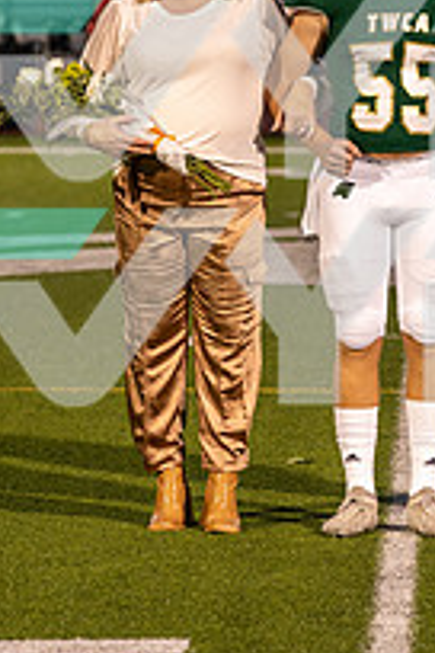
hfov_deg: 4.8
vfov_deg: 7.2
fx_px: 5147
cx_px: 393
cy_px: 83
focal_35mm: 284
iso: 800
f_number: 4.5
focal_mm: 129
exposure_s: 1/125
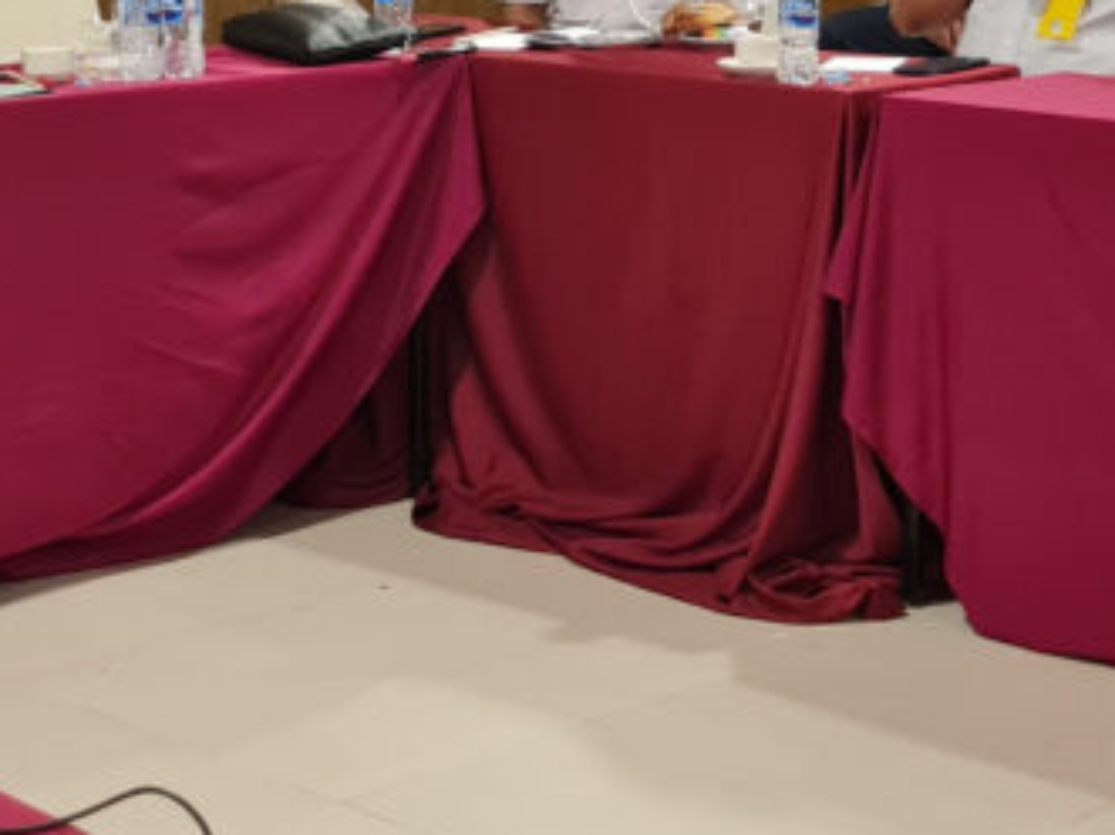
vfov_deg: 15.9
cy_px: 118
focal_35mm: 92
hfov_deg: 21.3
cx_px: 590
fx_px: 2962
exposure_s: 1/50
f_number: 1.8
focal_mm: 5.4
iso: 500
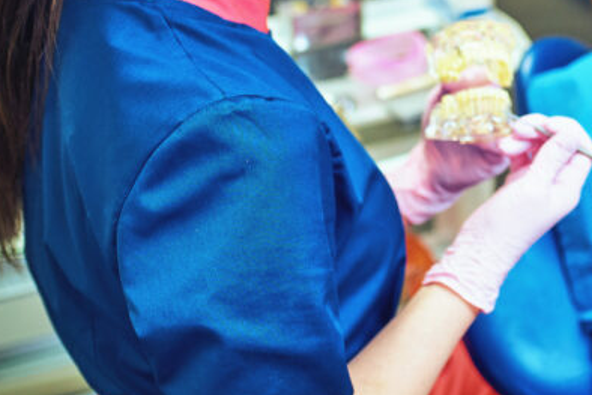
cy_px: 37
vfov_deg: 14.9
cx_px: 532
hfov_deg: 21.9
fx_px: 1497
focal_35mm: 91
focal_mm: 35
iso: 400
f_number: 2
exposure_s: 1/125
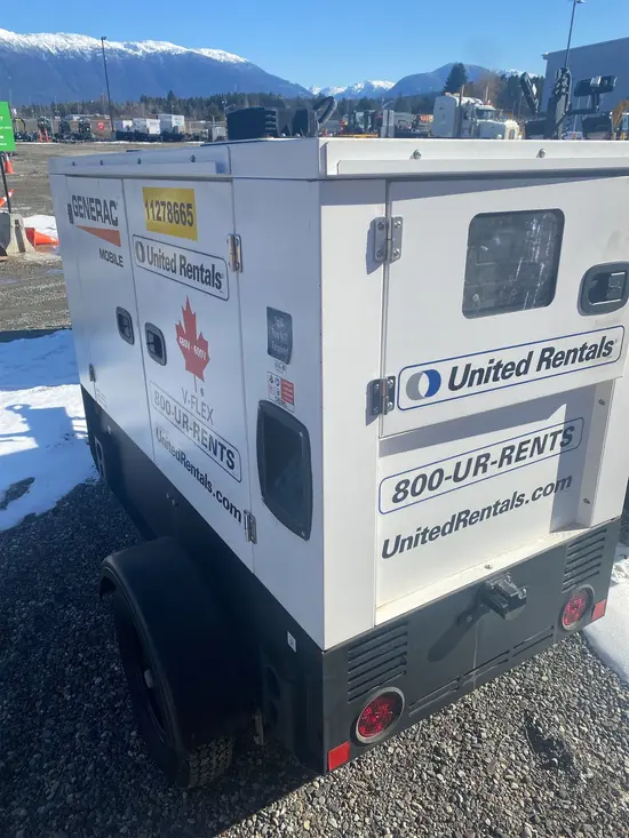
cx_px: 314
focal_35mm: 26
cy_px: 419
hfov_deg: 53.1
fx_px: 630
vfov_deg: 67.3
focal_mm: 4.25
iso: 32
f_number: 1.8
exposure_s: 1/3401
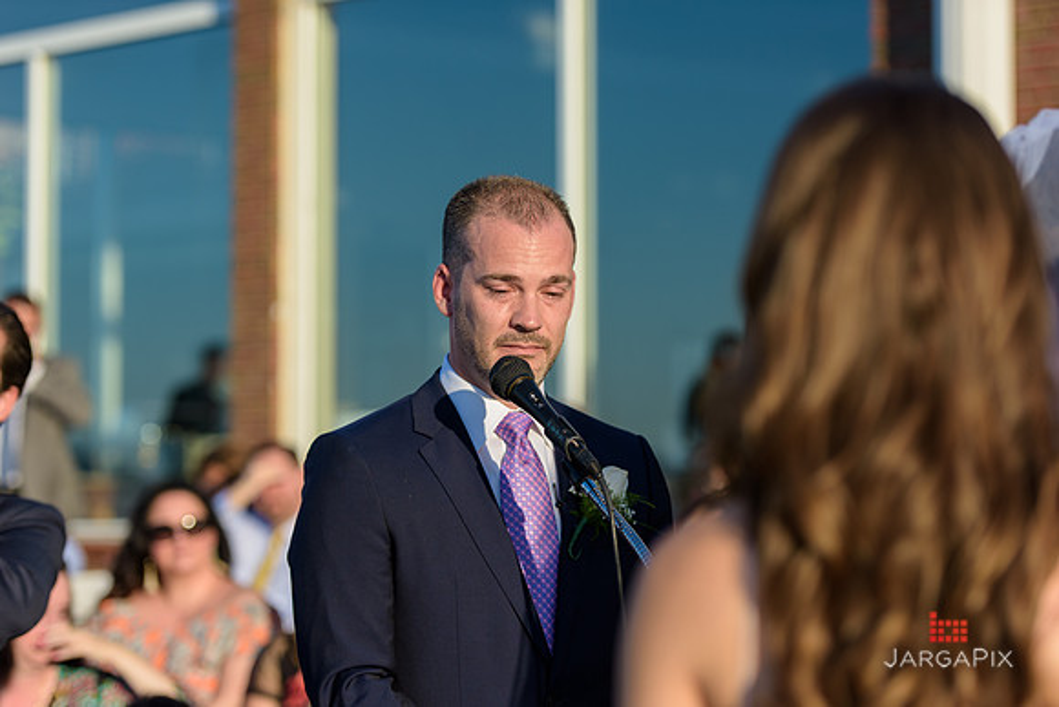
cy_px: 354
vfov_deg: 13.0
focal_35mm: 105
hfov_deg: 19.5
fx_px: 3089
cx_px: 530
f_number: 3.2
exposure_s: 1/1600
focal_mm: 105
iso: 200
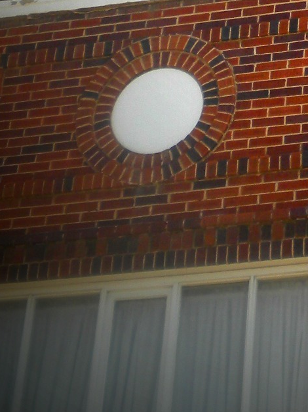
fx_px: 1590
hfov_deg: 10.8
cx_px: 392
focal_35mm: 134
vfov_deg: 13.9
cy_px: -185
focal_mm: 7.4
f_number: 4.9
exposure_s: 1/317
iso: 80
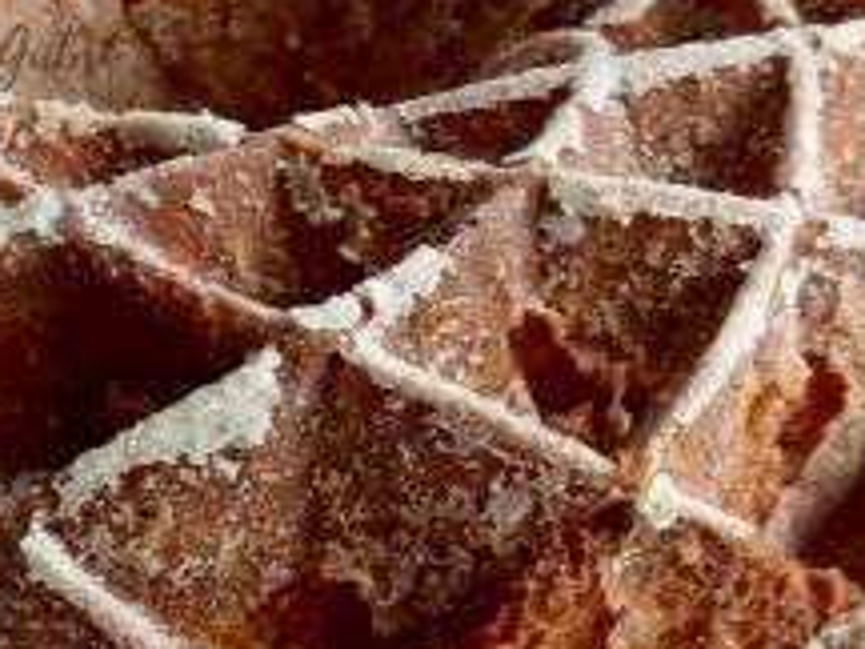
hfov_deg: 19.1
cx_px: 184
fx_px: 2549
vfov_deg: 14.5
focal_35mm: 102
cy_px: 266
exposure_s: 1/20
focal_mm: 7.9
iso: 400
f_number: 4.1
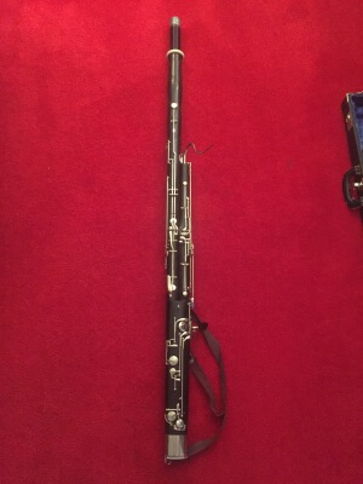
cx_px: 182
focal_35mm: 29
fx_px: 405
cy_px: 242
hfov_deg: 48.2
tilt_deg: -72.5
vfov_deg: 61.7
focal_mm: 4.15
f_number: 2.2
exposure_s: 1/15
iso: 1000
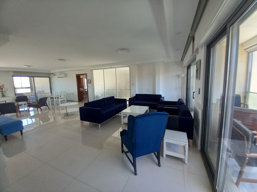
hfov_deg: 106.2
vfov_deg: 89.9
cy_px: 96
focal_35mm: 13
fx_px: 97
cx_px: 128
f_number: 2.2
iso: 100
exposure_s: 1/100
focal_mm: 1.13
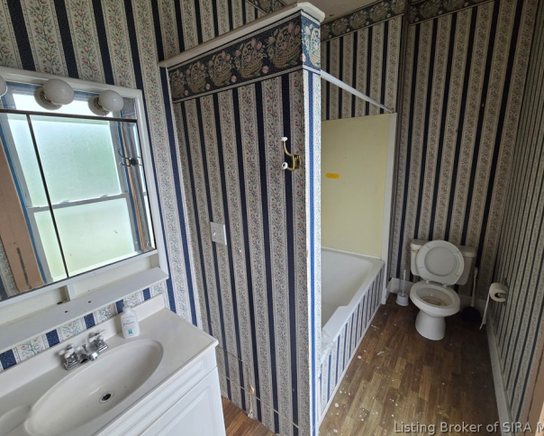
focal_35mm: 14
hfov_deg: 100.7
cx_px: 278
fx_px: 226
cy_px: 212
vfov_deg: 88.0
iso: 250
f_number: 2.2
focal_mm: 2.2
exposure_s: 1/359
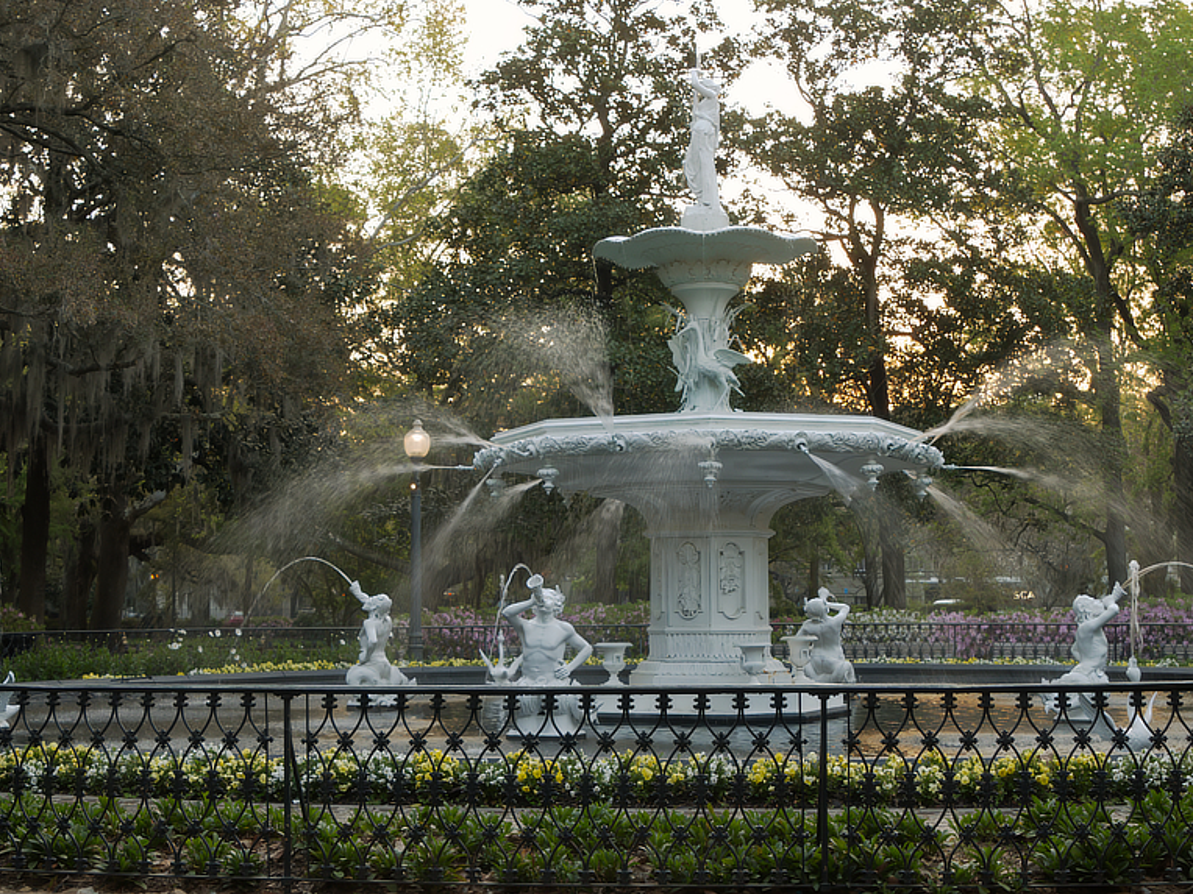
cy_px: 477
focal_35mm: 58
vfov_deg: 25.2
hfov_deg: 33.2
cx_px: 559
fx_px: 1999
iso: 800
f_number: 10
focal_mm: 30
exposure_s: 1/50
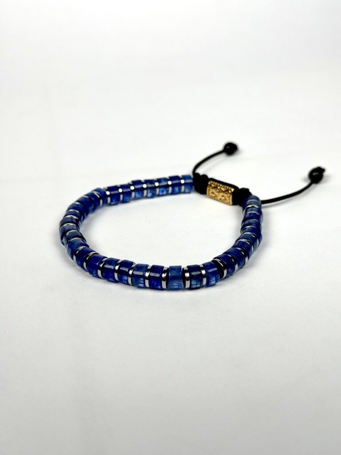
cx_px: 170
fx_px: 630
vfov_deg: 39.7
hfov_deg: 30.3
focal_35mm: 48
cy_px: 228
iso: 64
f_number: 1.78
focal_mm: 6.76
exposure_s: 1/7092
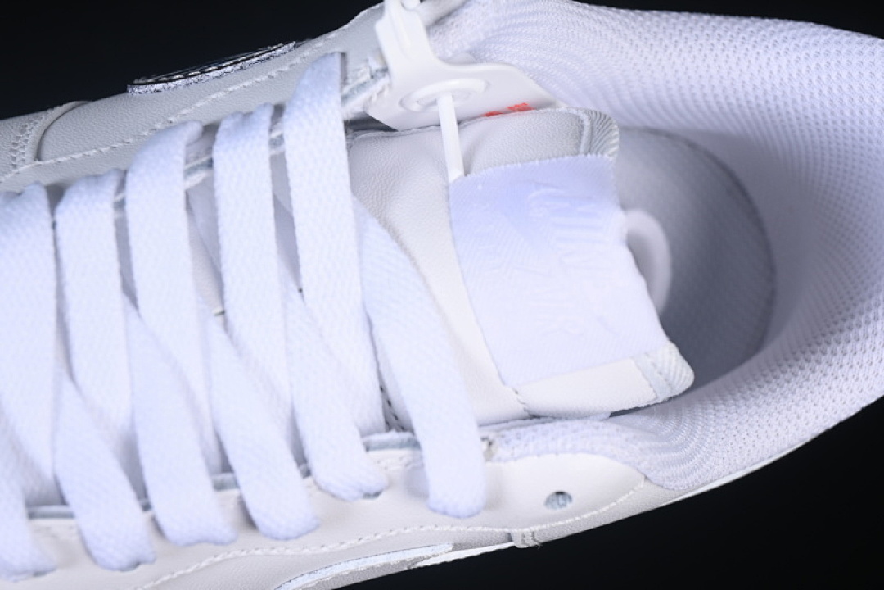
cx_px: 442
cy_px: 295
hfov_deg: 27.0
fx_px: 1842
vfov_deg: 18.2
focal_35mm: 75
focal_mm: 50
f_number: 7.1
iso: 160
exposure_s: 1/80
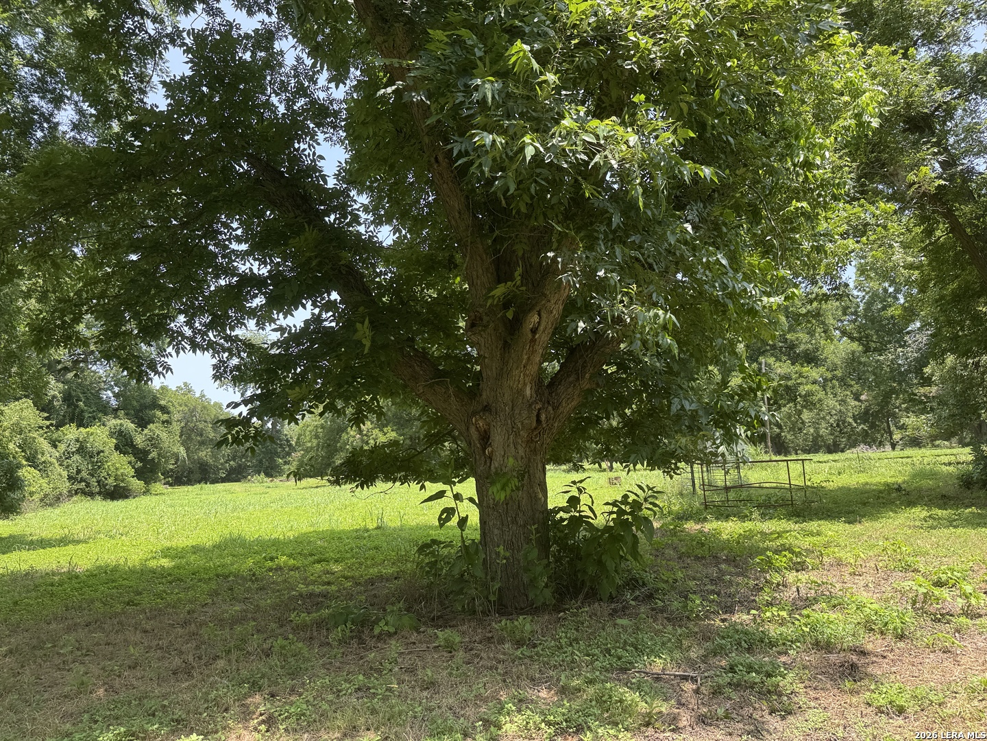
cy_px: 370
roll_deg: +4.4
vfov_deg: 56.8
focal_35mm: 24
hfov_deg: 71.6
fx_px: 684
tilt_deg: +6.6
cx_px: 494
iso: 80
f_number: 1.78
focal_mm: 6.76
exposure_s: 1/739
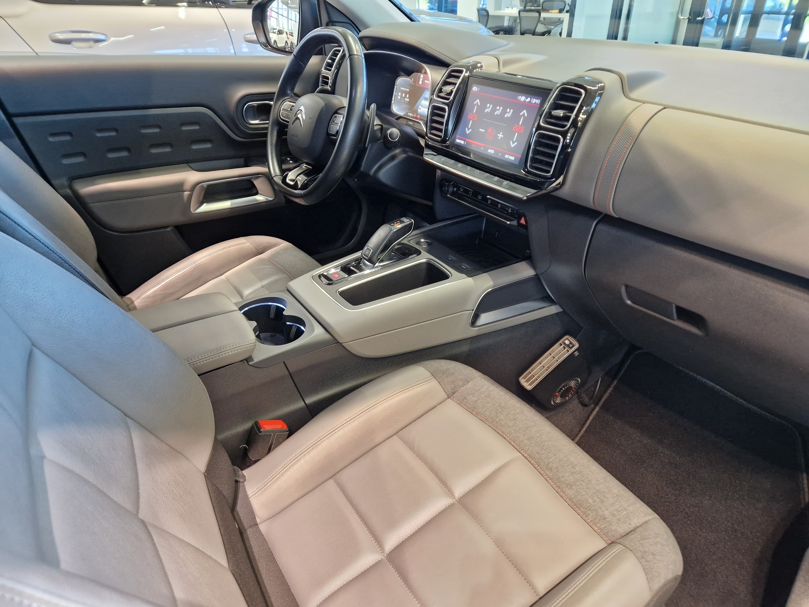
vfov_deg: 58.9
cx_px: 404
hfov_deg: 73.9
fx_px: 538
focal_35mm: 23
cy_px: 304
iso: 500
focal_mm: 5.4
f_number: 1.8
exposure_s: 1/100
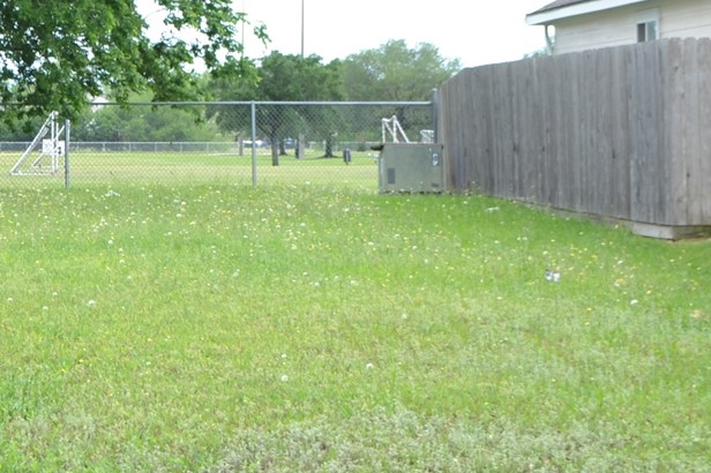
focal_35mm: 127
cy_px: 115
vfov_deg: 10.8
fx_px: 2507
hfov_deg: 16.1
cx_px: 173
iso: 100
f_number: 4
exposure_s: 1/200
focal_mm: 24
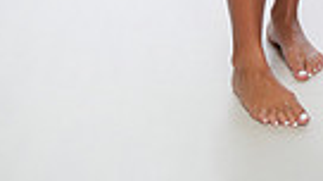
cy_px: -331
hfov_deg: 13.3
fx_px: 1368
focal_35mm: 160
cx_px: 337
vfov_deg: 6.9
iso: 640
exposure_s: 1/250
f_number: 7.1
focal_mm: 46
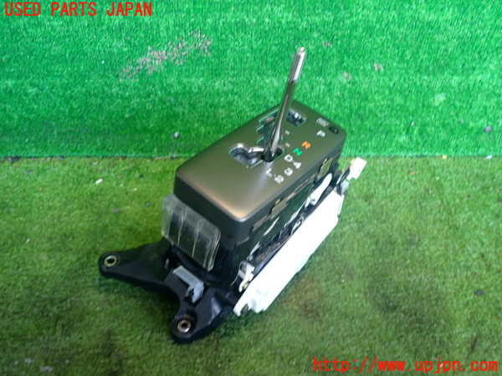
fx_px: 435
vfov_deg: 46.8
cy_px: 188
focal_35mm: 30
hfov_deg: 60.0
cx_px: 251
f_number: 2.3
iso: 200
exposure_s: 1/30
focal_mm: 5.4
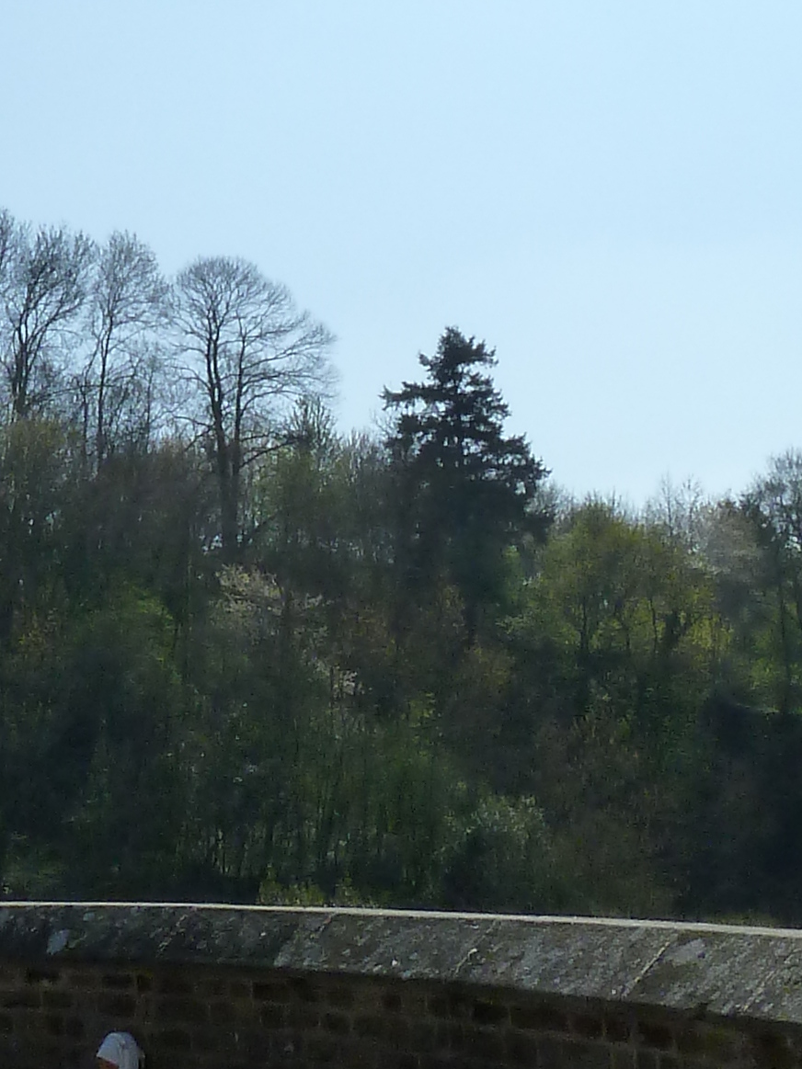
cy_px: 524
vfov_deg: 22.8
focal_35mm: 86
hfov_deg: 17.0
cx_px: 107
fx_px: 2657
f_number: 5.6
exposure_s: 1/800
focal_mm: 4.1
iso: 125
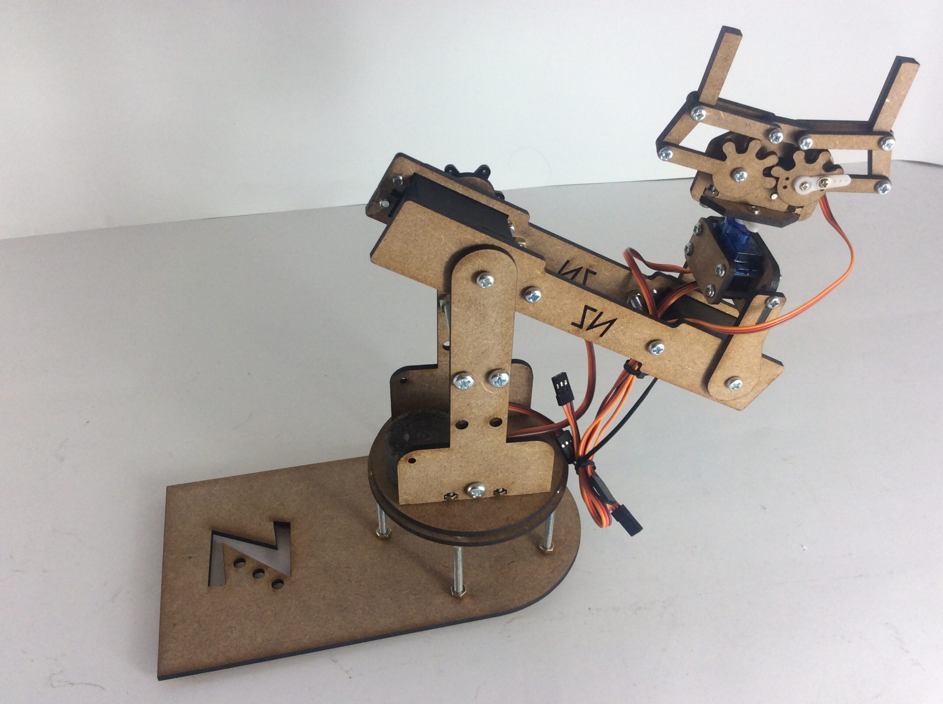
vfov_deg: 44.1
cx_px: 472
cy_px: 352
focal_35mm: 32
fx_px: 870
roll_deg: +0.1
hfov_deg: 56.9
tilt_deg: -38.2
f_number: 2.4
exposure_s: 1/60
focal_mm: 3.3
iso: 32
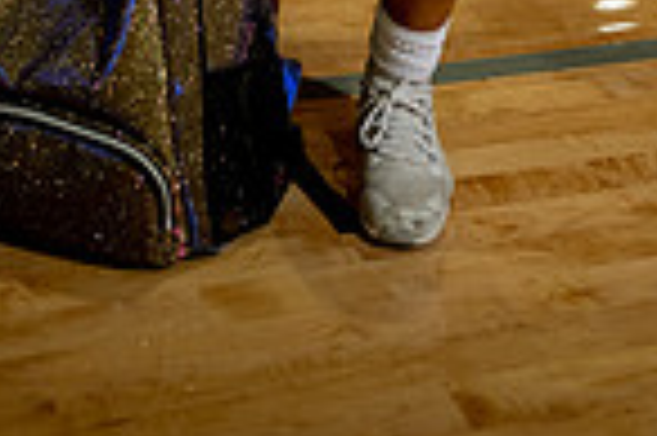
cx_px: 223
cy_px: -548
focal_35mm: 74
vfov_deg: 14.0
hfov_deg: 27.2
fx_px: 1349
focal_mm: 24
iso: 125
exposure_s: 1/200
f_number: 1.4
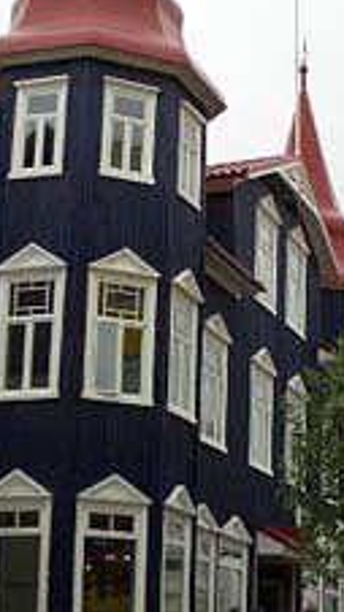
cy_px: 314
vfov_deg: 23.9
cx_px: 317
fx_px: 1444
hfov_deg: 13.5
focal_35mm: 89
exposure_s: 1/500
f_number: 4.6
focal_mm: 6.8
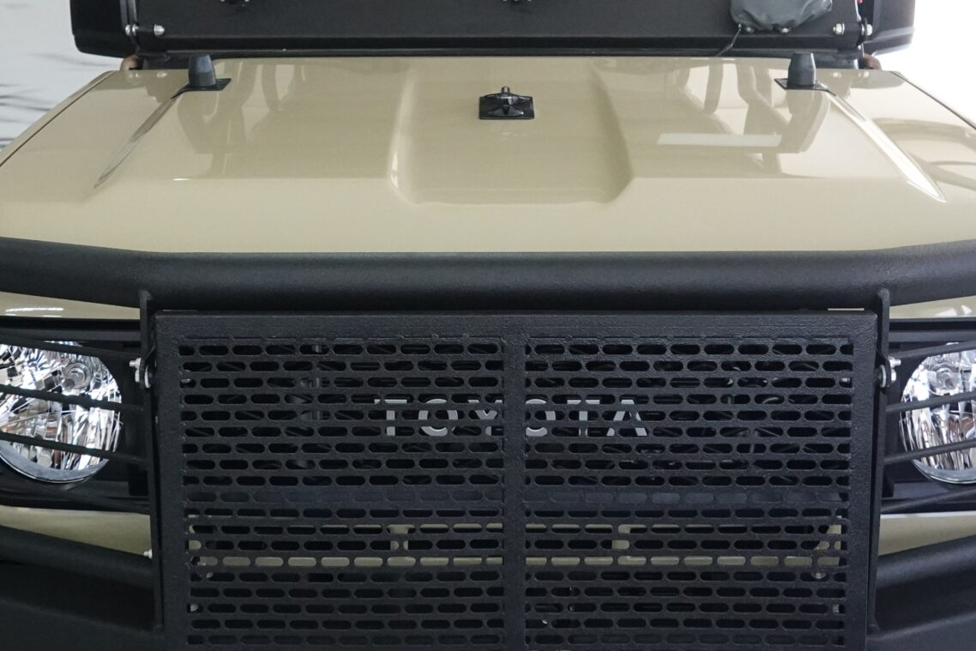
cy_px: 205
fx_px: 1464
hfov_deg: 36.9
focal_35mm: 54
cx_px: 467
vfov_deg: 24.9
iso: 1600
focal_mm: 9
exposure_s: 1/200
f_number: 2.8
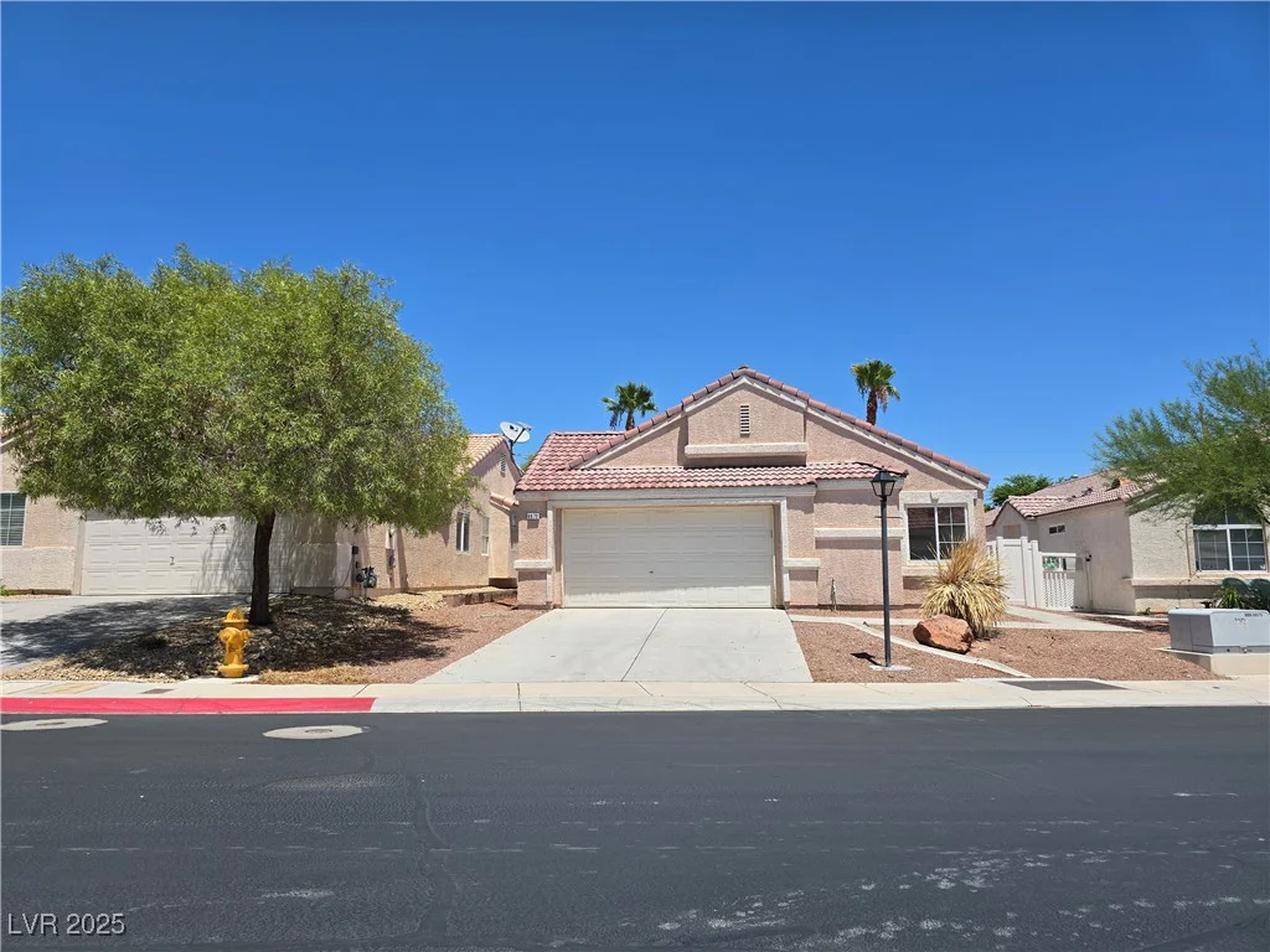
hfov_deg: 73.9
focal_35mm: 23
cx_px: 635
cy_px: 476
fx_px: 844
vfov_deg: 58.9
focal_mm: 6.3
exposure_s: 1/1058
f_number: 1.7
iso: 12
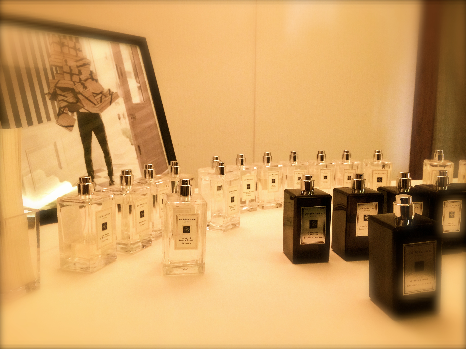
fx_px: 390
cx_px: 233
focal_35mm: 29
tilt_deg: -10.9
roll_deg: -0.9
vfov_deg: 48.2
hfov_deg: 61.7
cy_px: 174
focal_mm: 4.15
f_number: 2.2
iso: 320
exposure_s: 1/24
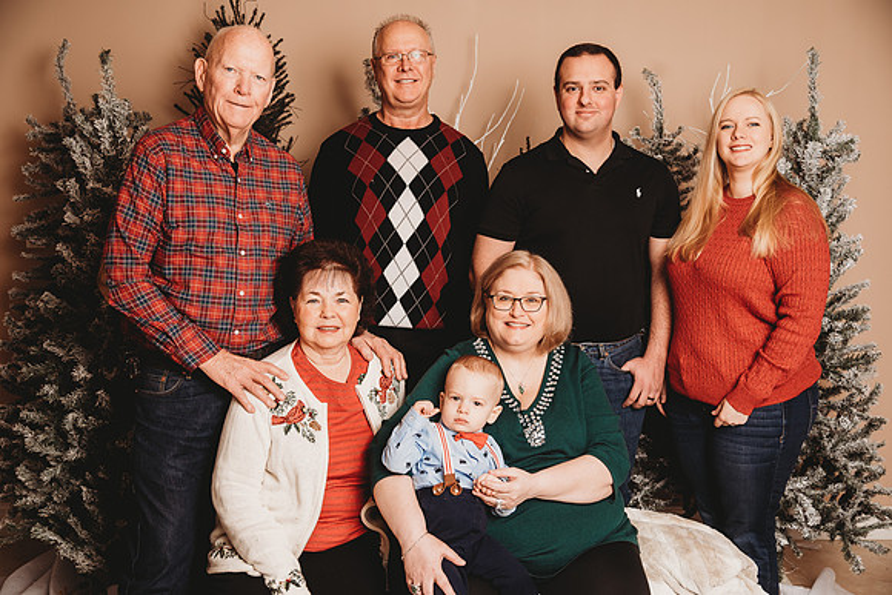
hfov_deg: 48.4
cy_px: 298
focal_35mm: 40
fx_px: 991
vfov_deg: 33.4
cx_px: 446
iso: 100
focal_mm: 40
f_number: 4
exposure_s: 1/160
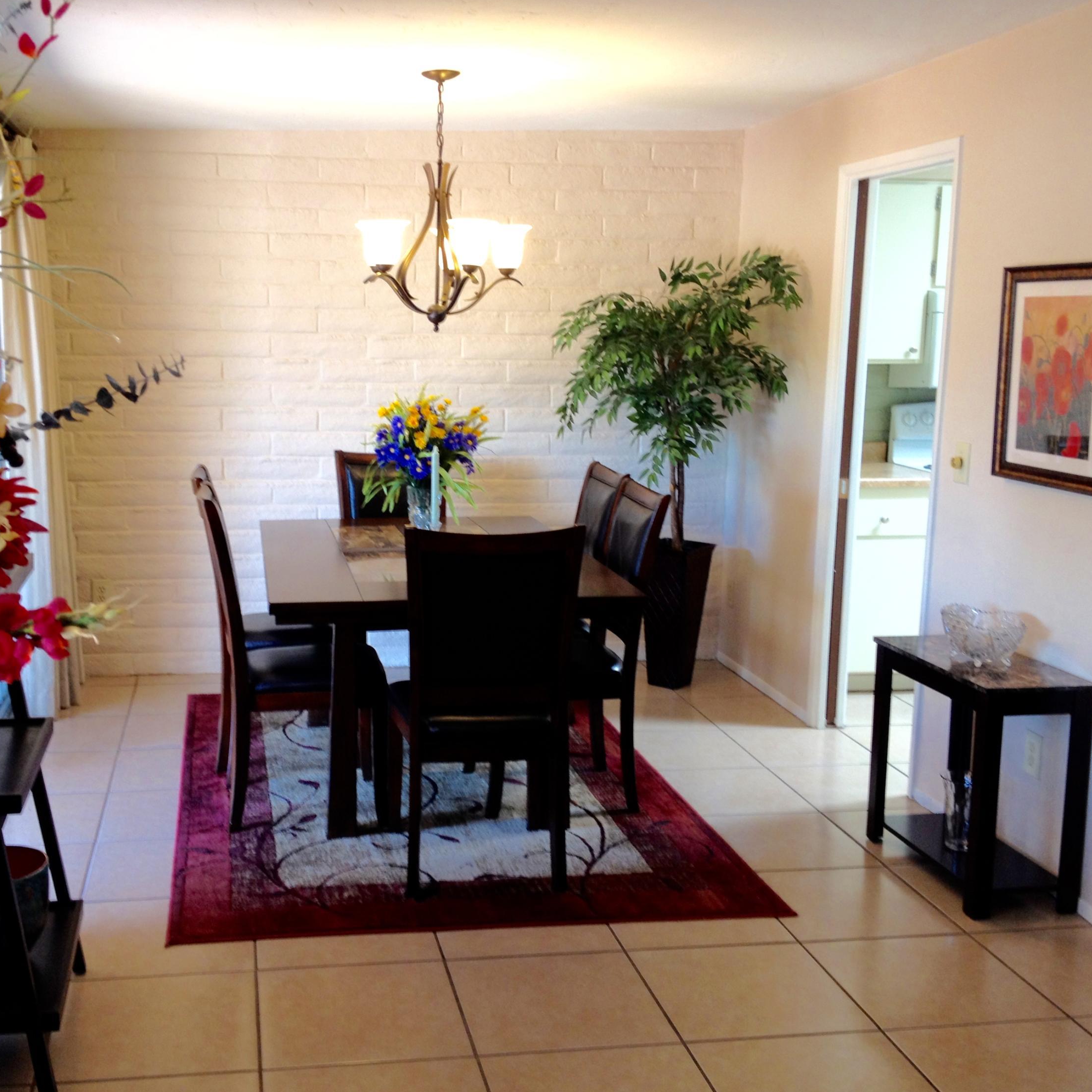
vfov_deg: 40.0
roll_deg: -0.8
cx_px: 438
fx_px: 1499
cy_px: 542
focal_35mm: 42
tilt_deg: -8.2
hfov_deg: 39.9
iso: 50
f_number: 2.4
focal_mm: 4.28
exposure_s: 1/20
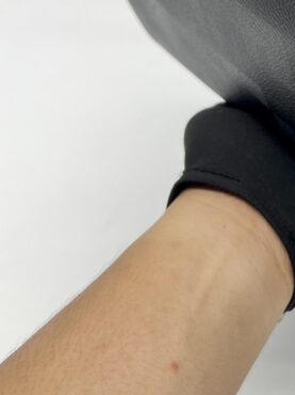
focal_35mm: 72
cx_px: 383
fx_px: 819
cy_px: -7
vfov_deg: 25.6
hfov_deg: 18.9
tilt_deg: -26.7
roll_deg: +0.4
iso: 50
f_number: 1.5
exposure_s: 1/100
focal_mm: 5.7
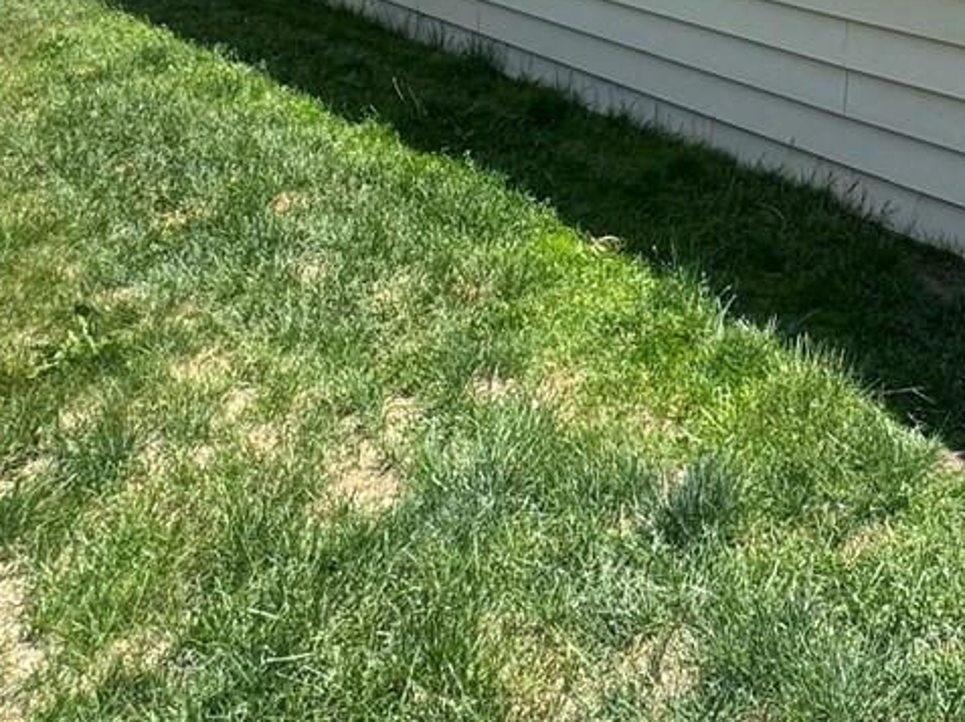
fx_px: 1309
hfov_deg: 37.2
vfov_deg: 26.2
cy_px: -220
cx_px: 910
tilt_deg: +0.2
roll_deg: +0.7
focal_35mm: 47
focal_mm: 2.22
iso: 40
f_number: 2.2
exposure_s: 1/448
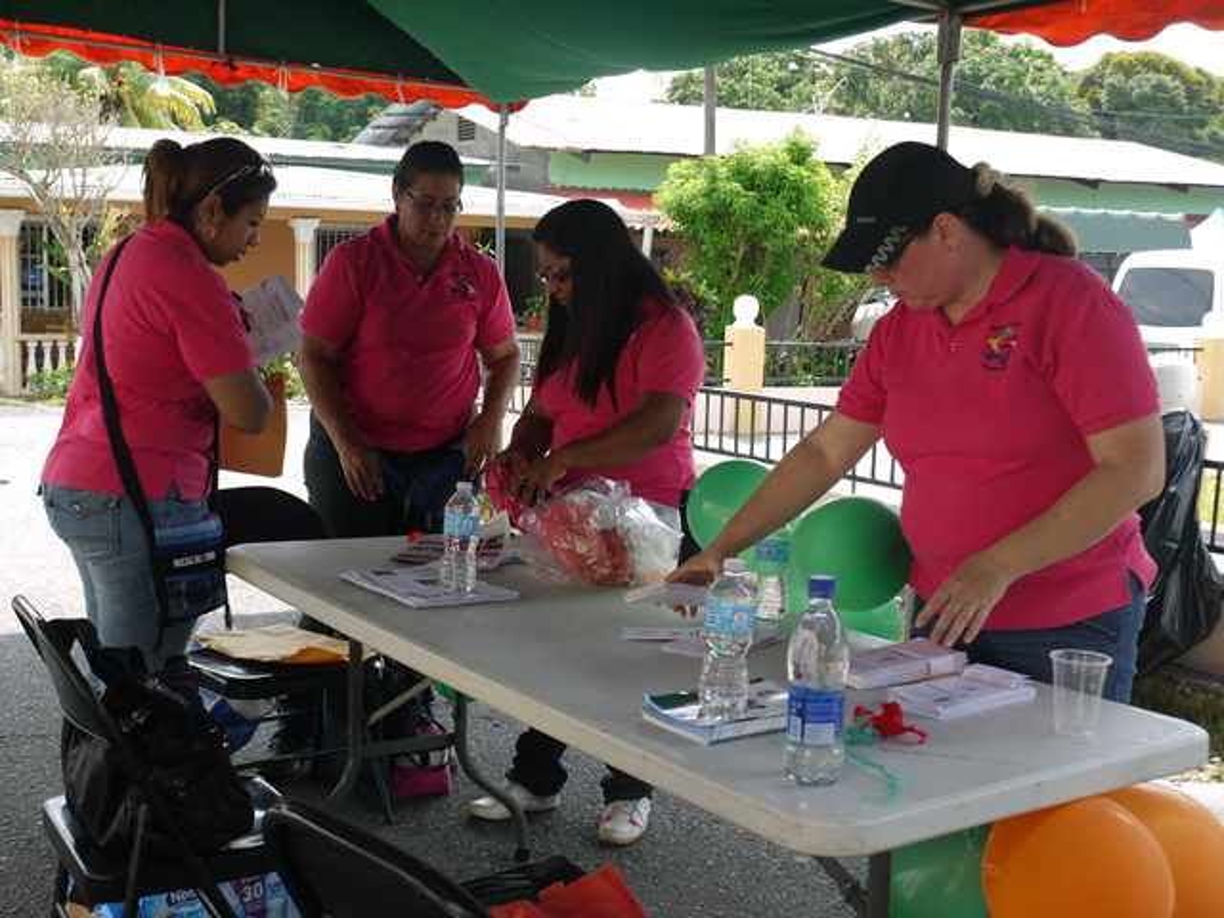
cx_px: 612
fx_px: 1485
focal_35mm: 42
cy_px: 459
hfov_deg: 44.8
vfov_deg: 34.3
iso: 100
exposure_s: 1/160
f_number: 5.6
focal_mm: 21
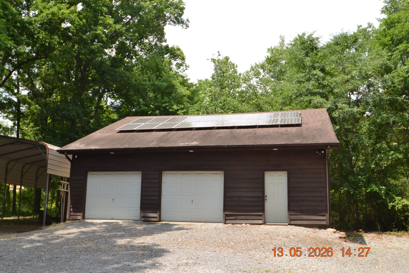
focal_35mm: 36
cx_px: 204
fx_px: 409
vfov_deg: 36.9
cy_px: 136
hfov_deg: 53.1
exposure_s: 1/200
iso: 100
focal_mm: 24
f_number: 6.3
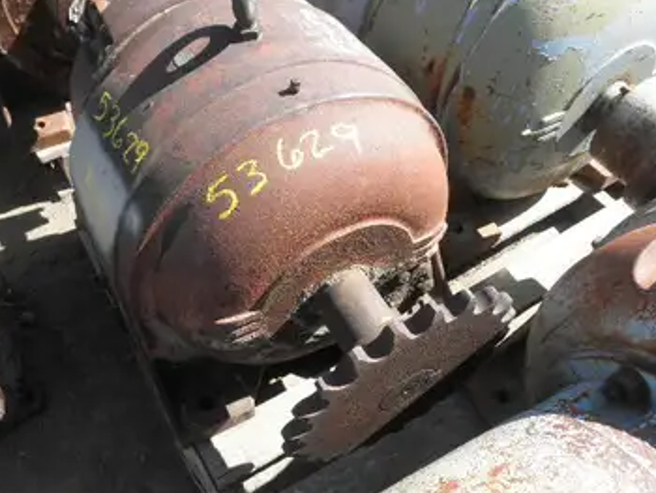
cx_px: 300
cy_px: 238
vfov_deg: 44.2
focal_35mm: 32
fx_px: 607
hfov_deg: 56.7
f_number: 3
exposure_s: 1/320
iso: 64
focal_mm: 5
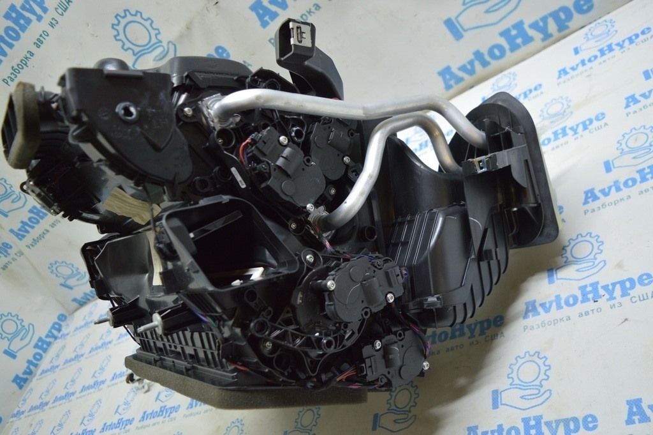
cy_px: 218
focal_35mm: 30
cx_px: 326
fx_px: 544
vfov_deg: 43.5
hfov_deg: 62.0
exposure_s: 1/40
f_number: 3.5
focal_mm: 20
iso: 400
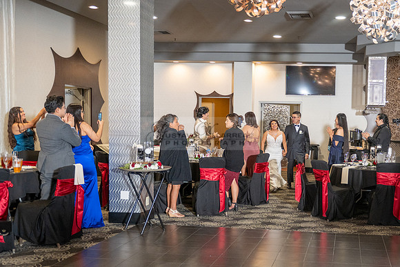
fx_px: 479
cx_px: 293
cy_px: 159
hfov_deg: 44.0
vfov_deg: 31.1
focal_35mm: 43
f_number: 3.2
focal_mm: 29
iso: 800
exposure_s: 1/200
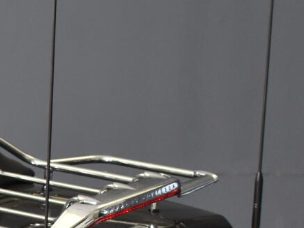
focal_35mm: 232
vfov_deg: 6.2
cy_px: 450
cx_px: -269
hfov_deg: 8.2
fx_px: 2039
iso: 800
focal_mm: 35
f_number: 4.5
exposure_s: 1/160
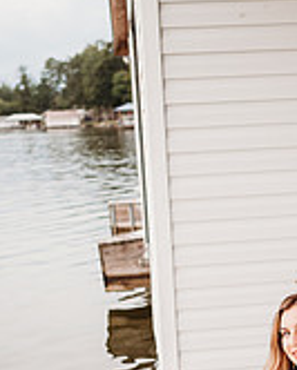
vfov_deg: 30.3
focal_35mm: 61
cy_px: 290
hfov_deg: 24.8
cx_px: 205
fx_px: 670
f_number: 2.2
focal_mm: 24
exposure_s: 1/400
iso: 200
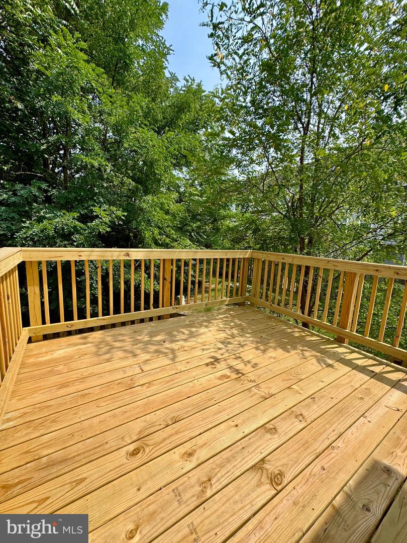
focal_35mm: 14
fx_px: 219
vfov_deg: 102.1
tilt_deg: -8.4
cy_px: 272
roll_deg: -3.0
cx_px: 204
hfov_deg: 85.7
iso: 50
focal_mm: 2.22
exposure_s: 1/1143
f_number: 2.2
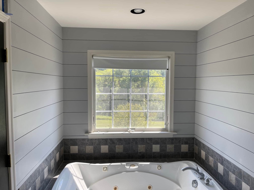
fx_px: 191
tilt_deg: -4.8
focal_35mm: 26
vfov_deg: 53.1
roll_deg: -0.7
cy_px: 95
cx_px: 127
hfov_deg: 67.3
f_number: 1.6
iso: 32
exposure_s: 1/277
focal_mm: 5.1
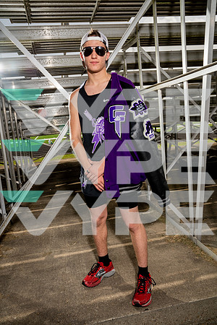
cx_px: 108
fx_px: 280
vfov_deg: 60.3
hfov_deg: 42.3
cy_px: 162
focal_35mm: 31
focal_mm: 31
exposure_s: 1/250
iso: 100
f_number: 8
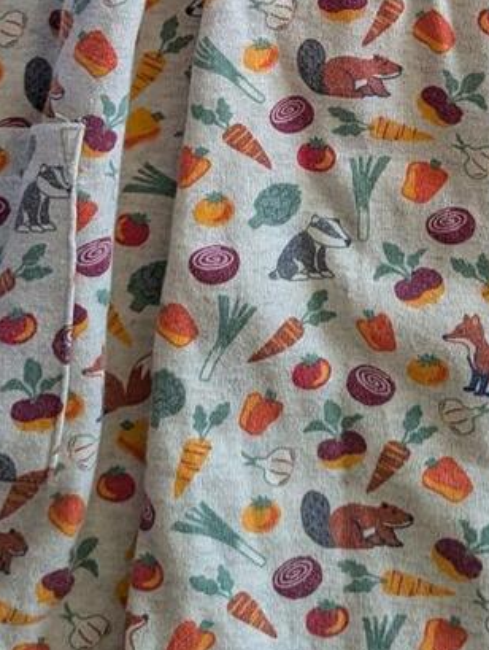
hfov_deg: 18.8
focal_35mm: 78
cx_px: 386
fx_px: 1465
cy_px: -90
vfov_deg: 23.3
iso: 880
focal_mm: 6.81
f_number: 1.85
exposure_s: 1/228
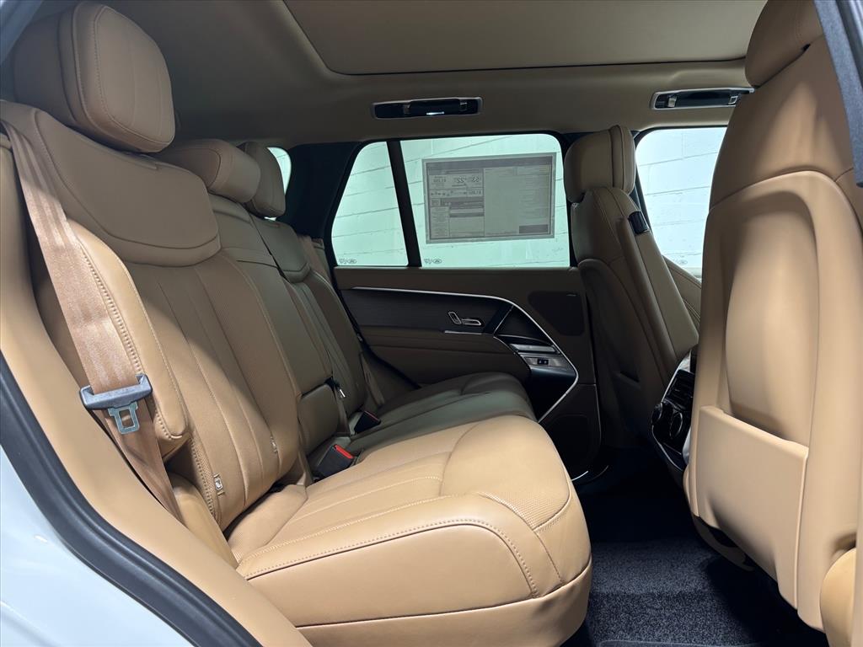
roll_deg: +0.6
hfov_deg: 67.3
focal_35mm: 26
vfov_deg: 53.1
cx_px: 432
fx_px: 648
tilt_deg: -3.3
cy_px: 324
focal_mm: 5.96
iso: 80
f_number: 1.6
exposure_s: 1/60
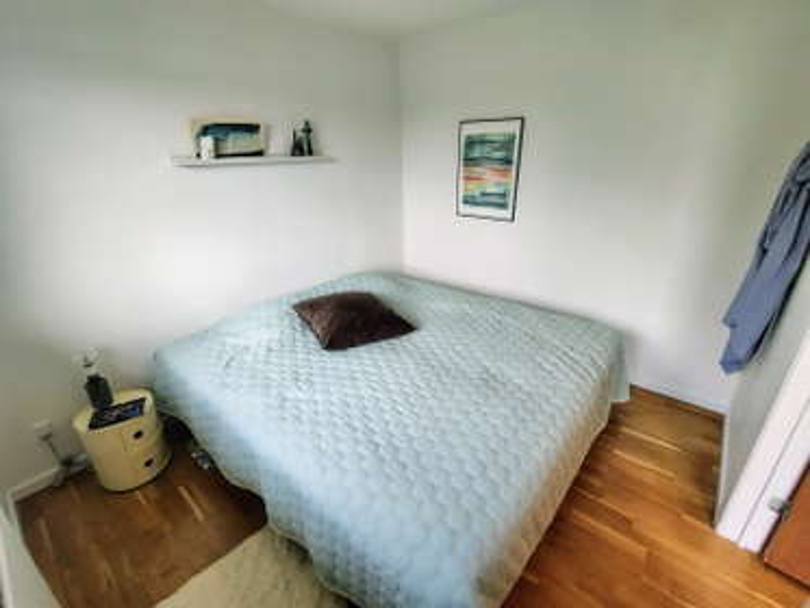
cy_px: 304
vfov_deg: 78.1
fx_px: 375
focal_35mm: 16
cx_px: 405
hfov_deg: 94.5
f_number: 2.2
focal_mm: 1.66
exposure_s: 1/50
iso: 136
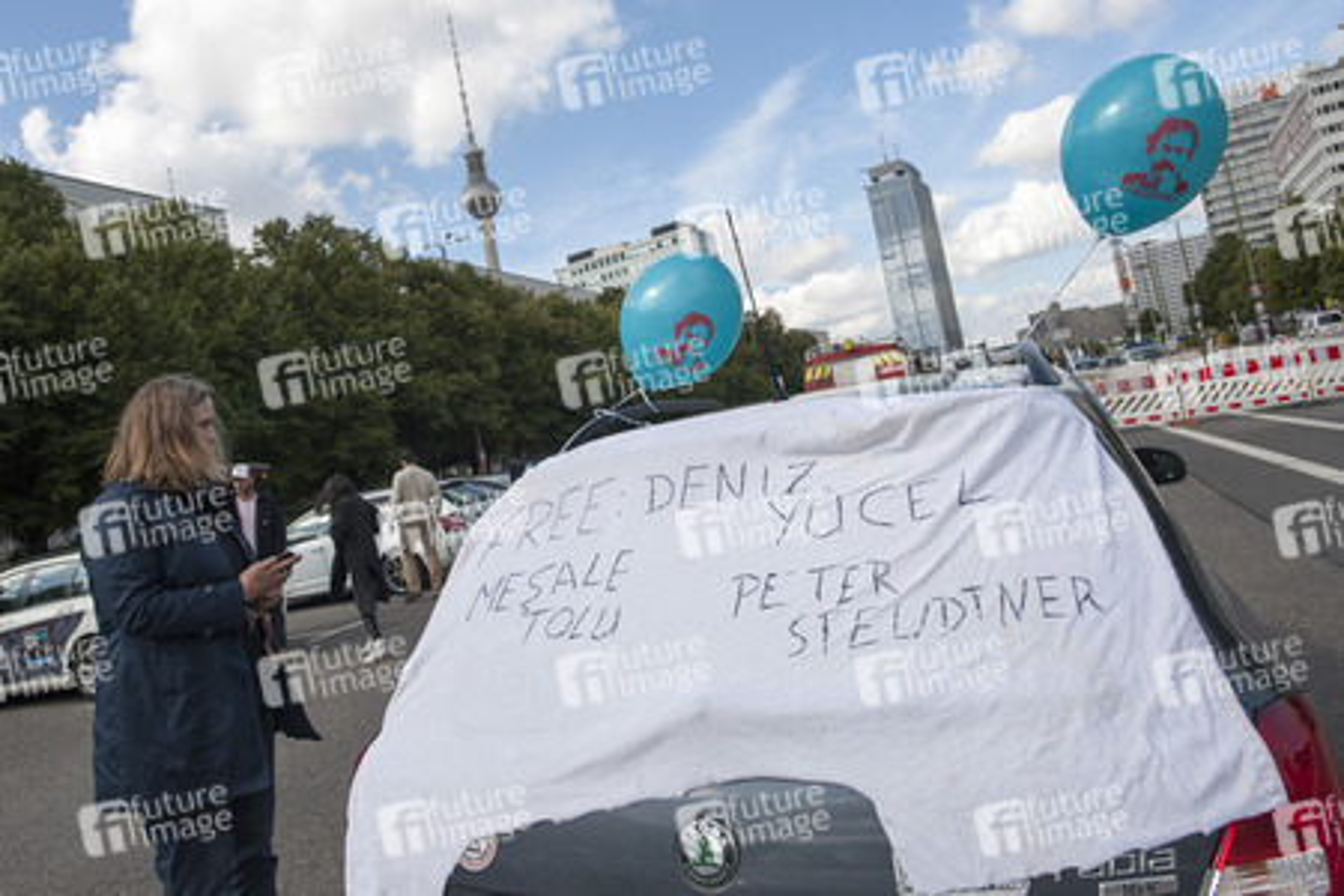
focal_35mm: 20
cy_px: 448
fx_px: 747
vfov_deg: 61.9
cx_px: 672
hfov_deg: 84.0
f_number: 6.3
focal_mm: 20
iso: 200
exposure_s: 1/1250
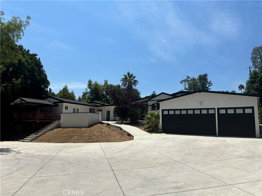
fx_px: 197
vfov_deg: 53.1
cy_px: 98
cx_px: 131
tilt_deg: +8.7
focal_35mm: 26
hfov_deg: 67.3
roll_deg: -1.3
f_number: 1.6
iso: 50
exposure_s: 1/6329
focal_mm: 5.96
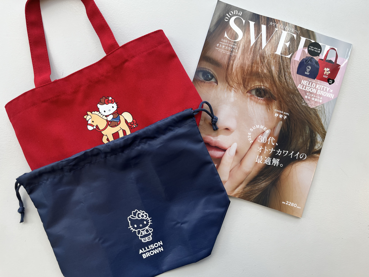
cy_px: 138
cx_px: 184
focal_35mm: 26
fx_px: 277
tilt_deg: -88.7
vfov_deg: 53.1
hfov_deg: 67.3
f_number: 1.6
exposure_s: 1/313
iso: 50
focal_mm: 5.1
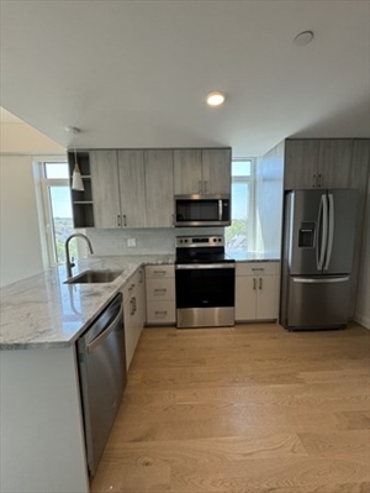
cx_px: 185
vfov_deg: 102.0
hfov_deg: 85.8
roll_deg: +1.6
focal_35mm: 14
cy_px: 246
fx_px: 199
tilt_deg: -7.9
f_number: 2.2
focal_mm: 2.22
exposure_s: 1/120
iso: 125
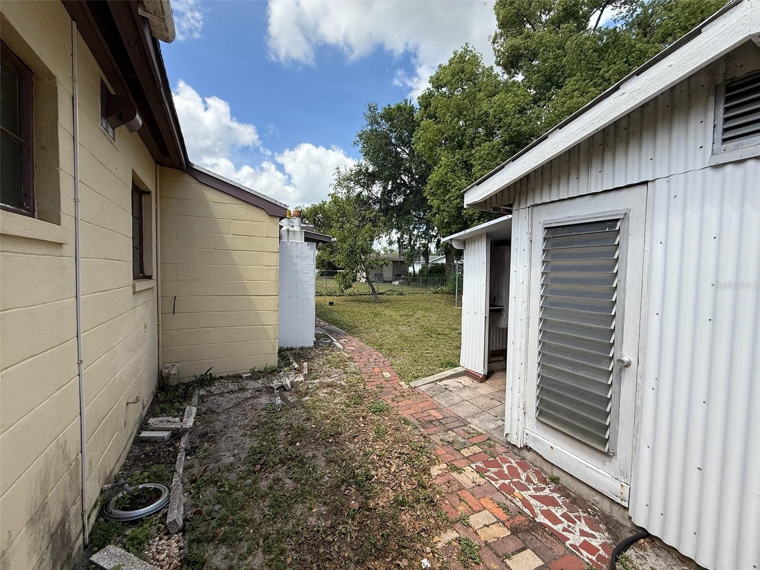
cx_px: 380
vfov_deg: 85.7
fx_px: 307
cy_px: 285
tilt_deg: -1.9
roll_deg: -3.7
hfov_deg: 102.1
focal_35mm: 14
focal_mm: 2.22
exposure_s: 1/830
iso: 50
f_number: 2.2
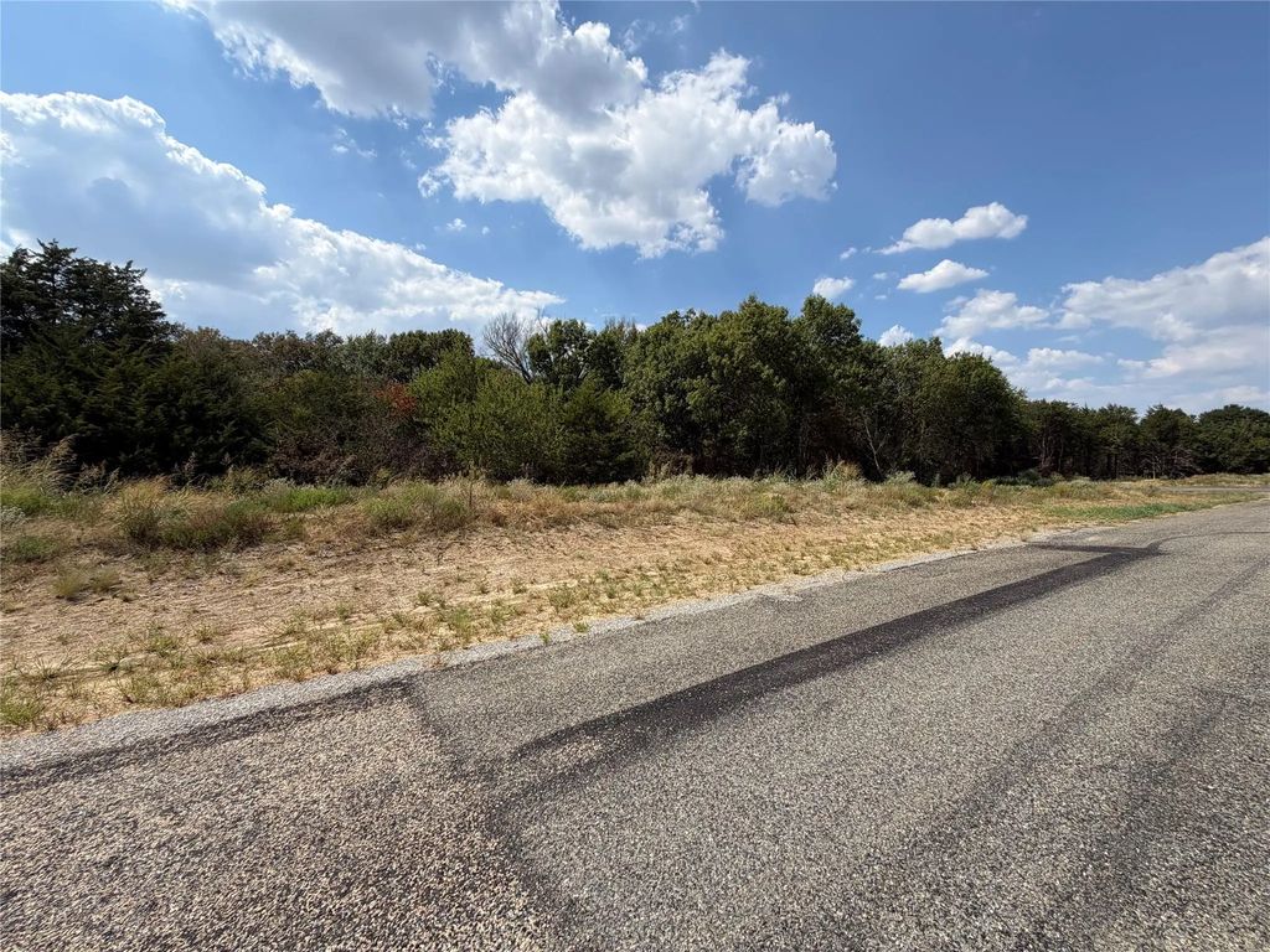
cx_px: 635
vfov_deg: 85.7
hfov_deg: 102.1
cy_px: 476
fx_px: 514
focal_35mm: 14
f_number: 2.2
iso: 20
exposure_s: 1/1125
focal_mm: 2.22
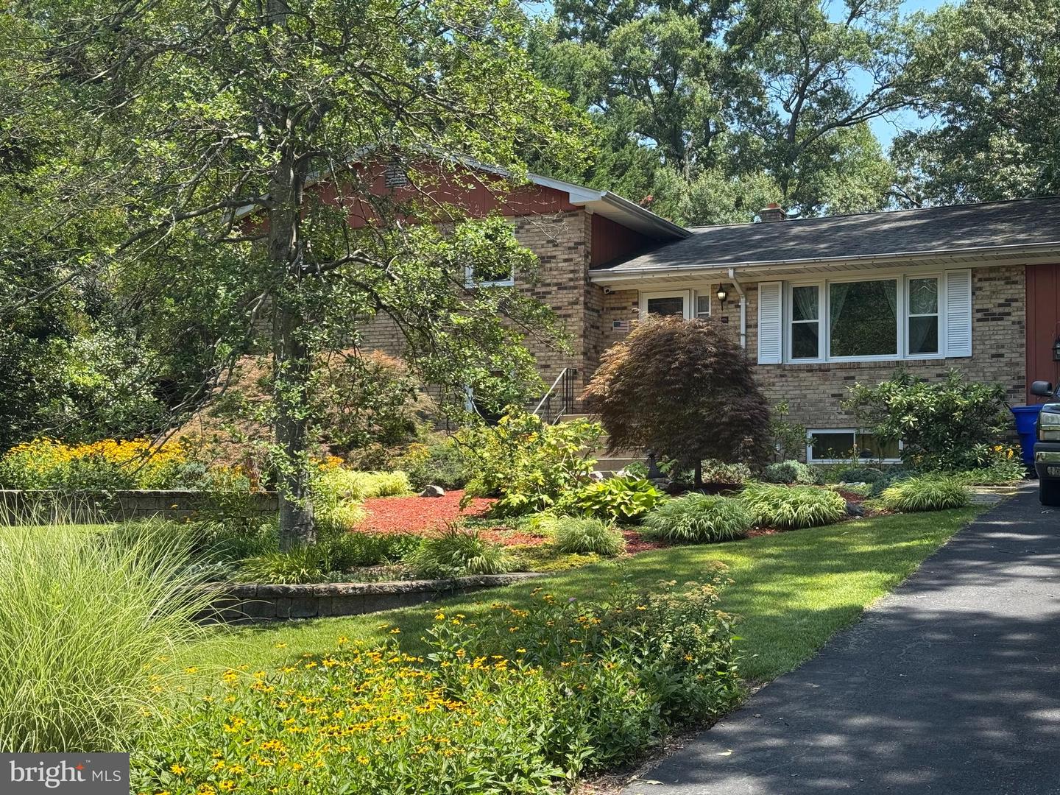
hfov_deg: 39.7
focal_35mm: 48
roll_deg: -0.2
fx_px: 1470
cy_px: 398
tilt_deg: +3.6
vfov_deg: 30.3
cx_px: 530
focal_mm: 6.76
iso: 64
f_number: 1.78
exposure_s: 1/1094
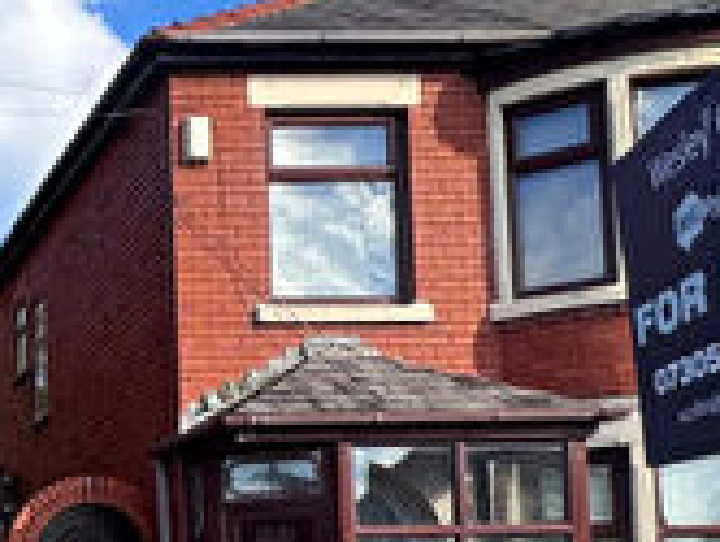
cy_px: 540
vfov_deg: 23.8
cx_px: -239
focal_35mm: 59
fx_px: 1229
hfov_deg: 27.0
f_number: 2.2
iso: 40
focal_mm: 2.22
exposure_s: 1/522
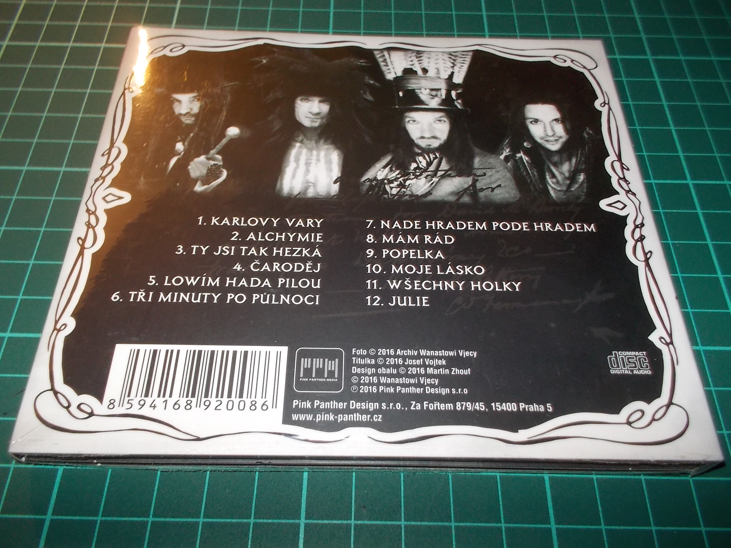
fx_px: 612
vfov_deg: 48.2
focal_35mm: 29
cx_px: 366
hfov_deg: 61.7
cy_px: 274
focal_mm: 4.1
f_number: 3.3
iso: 200
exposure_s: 1/30
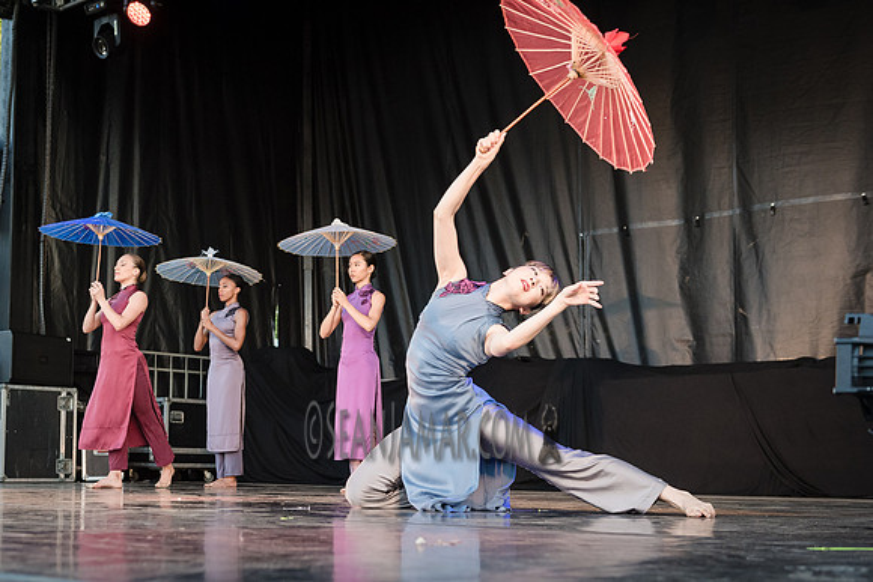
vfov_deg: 27.6
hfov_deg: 40.2
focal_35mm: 49
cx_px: 314
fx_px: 1182
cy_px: 371
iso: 1600
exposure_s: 1/500
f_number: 4.5
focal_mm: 38
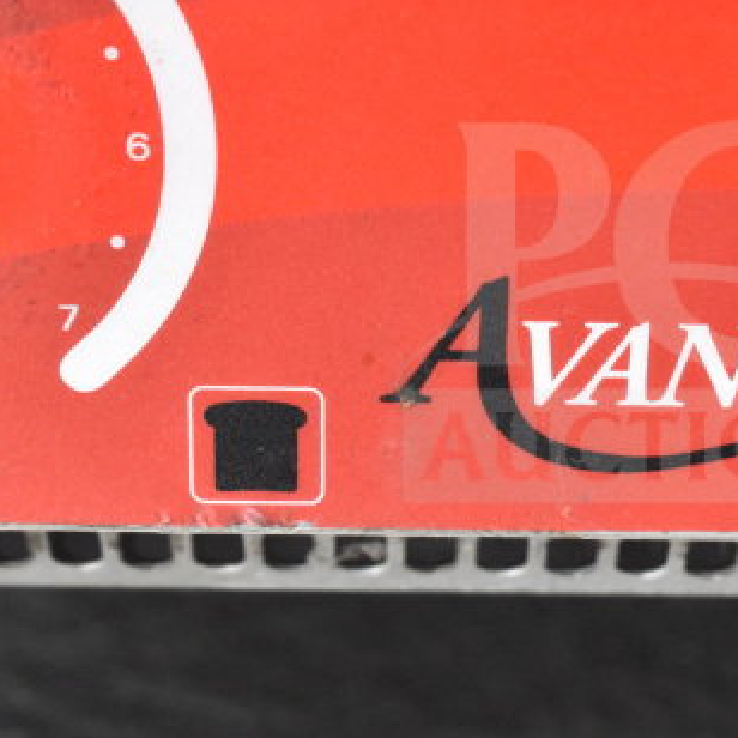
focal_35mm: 139
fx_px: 3349
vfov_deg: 12.6
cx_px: 671
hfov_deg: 12.5
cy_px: 313
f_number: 8
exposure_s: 1/250
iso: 6400
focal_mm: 55
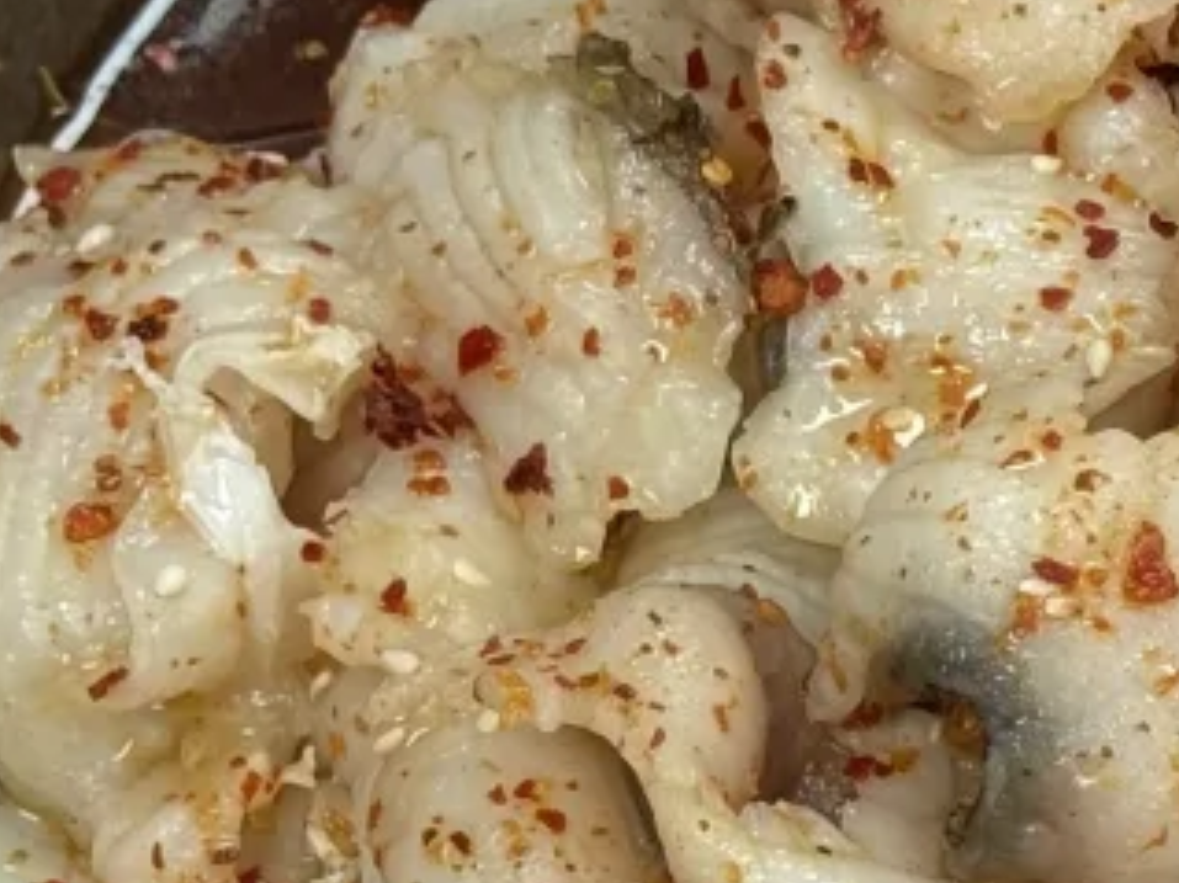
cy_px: 200
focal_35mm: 217
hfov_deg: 9.0
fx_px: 7388
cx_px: 1423
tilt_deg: -51.6
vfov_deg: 6.8
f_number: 1.78
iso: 64
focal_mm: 6.76
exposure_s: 1/100
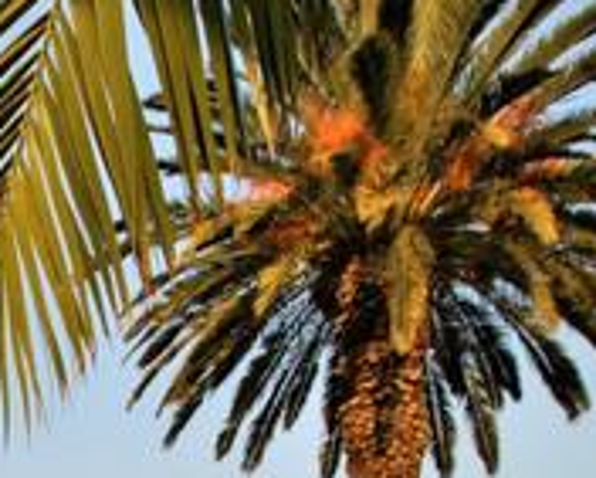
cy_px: 825
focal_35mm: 64
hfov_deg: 27.3
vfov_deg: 19.0
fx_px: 1130
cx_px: -47
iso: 100
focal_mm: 10
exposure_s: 1/160
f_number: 6.3
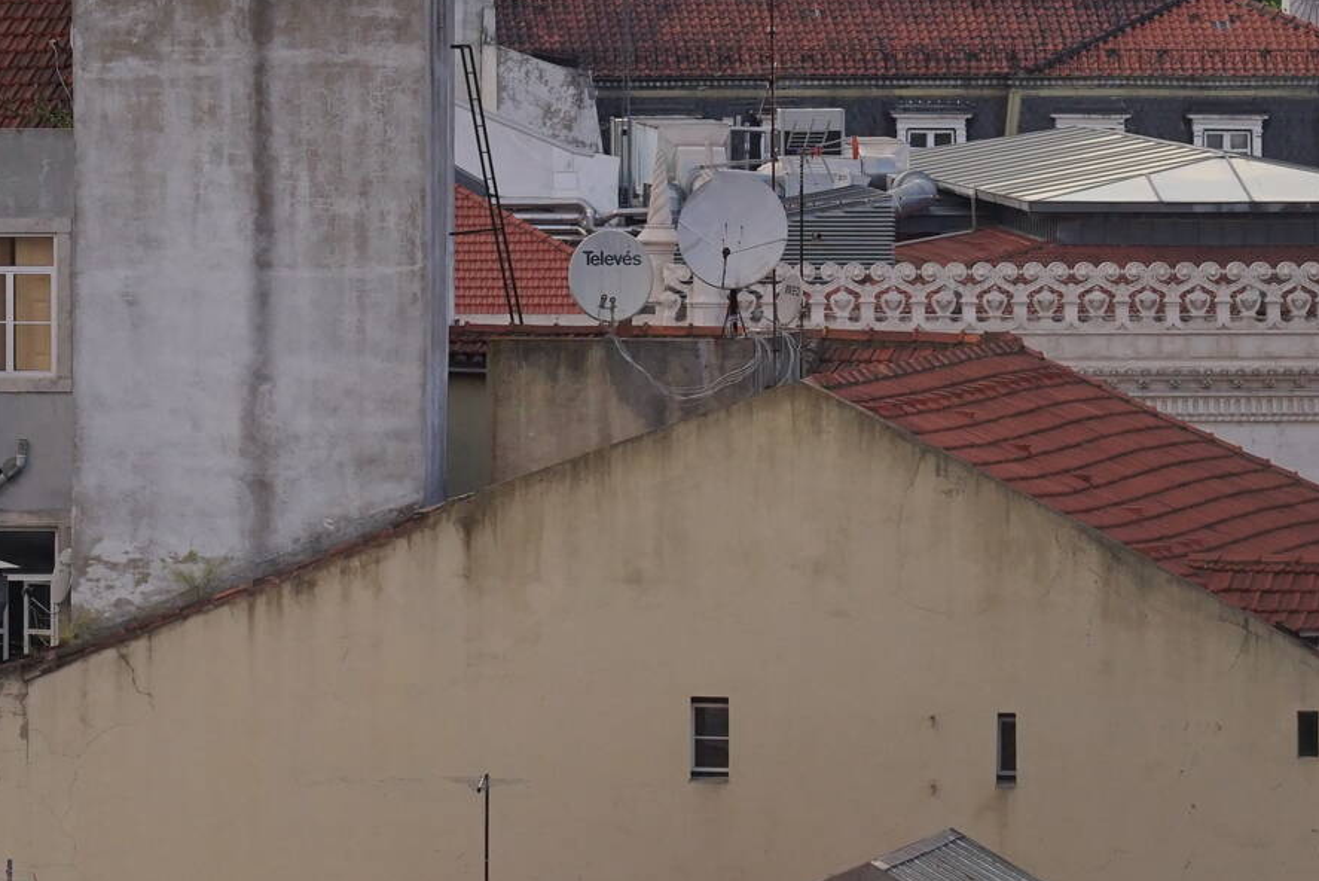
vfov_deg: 3.6
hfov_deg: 5.4
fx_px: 13853
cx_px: 396
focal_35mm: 378
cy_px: 227
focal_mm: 131
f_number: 8
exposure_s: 1/160
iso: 640
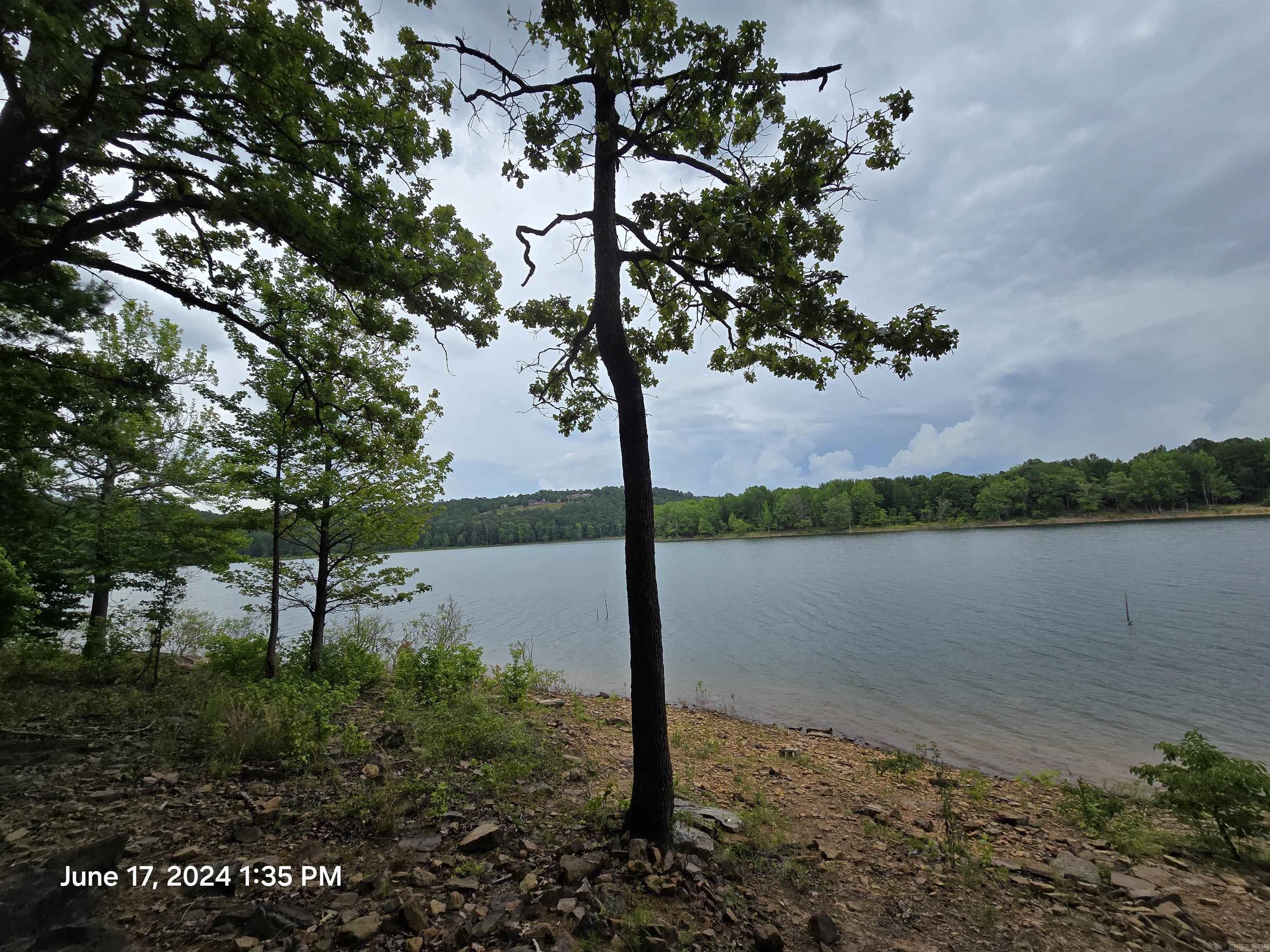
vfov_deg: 89.9
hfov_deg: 106.2
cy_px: 476
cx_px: 635
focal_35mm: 13
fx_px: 477
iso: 50
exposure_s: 1/1449
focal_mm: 2.2
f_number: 2.2
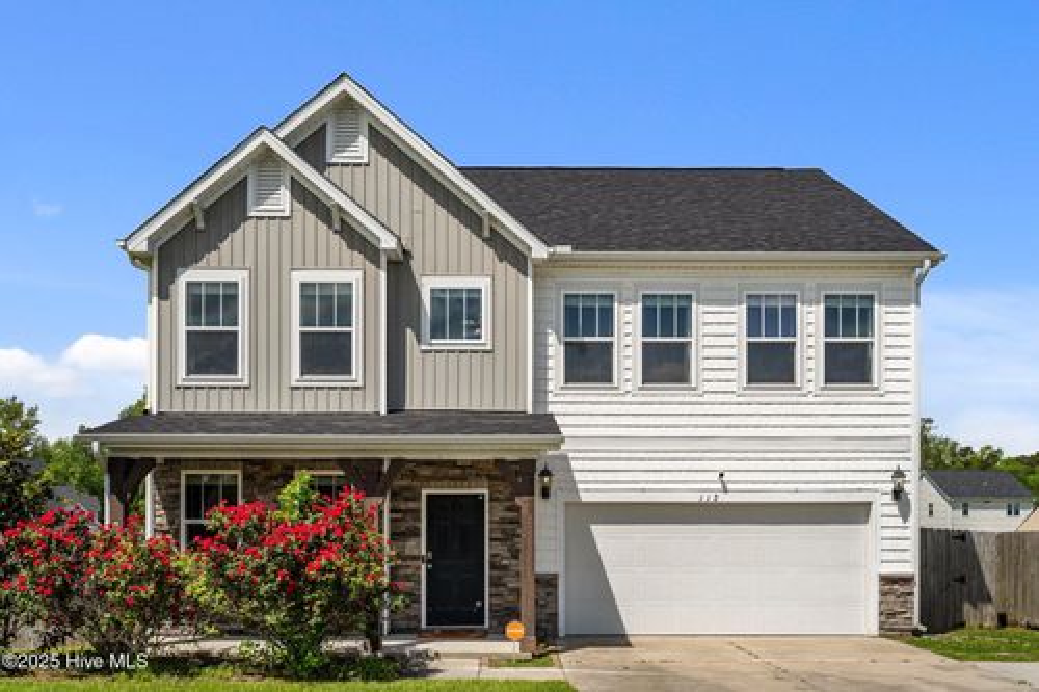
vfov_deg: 43.6
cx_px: 520
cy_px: 346
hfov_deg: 61.9
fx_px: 865
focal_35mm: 30
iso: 64
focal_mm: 30
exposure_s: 1/400
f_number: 7.1
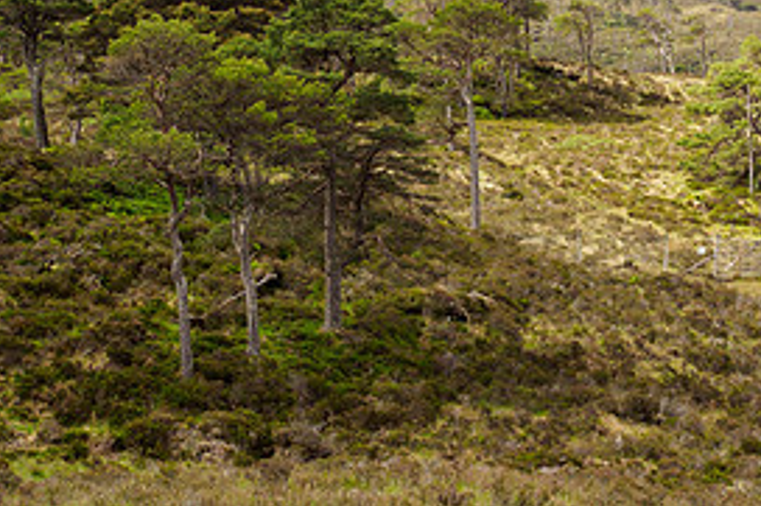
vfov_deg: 12.1
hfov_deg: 18.0
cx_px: 767
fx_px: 2345
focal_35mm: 111
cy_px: -100
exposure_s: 1/80
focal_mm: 25
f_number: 7.1
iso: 200
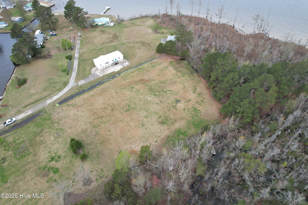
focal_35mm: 22
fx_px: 188
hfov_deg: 78.6
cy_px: 102
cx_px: 154
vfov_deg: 57.2
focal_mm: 8.38
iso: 100
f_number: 2.8
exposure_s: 1/500
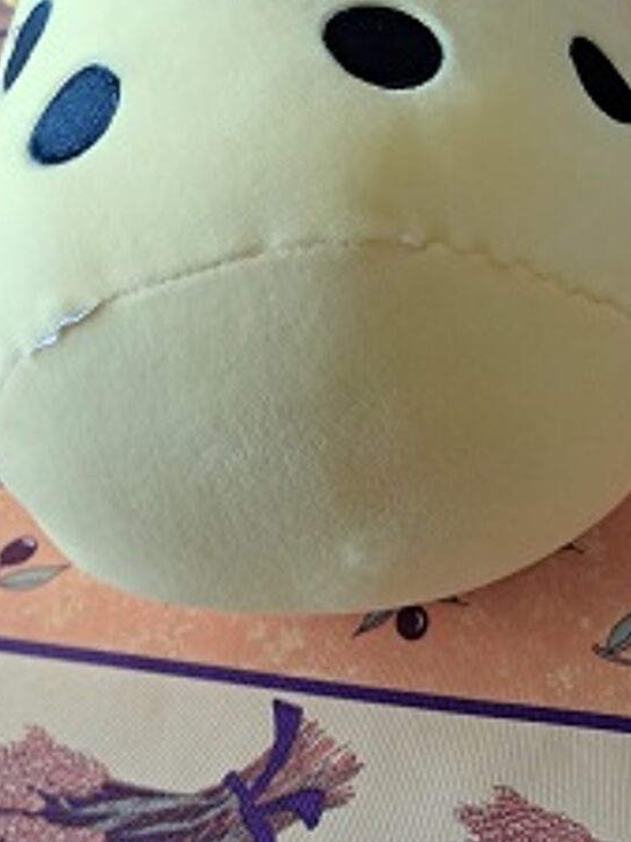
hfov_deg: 29.4
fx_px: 1191
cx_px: 431
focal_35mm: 49
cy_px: 164
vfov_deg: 37.5
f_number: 1.8
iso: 80
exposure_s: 1/60
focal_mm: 4
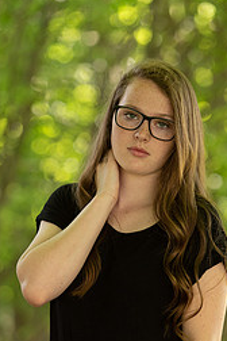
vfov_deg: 8.9
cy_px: 265
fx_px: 2194
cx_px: 124
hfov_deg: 5.9
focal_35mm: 232
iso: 400
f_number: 2.8
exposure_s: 1/200
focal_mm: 130
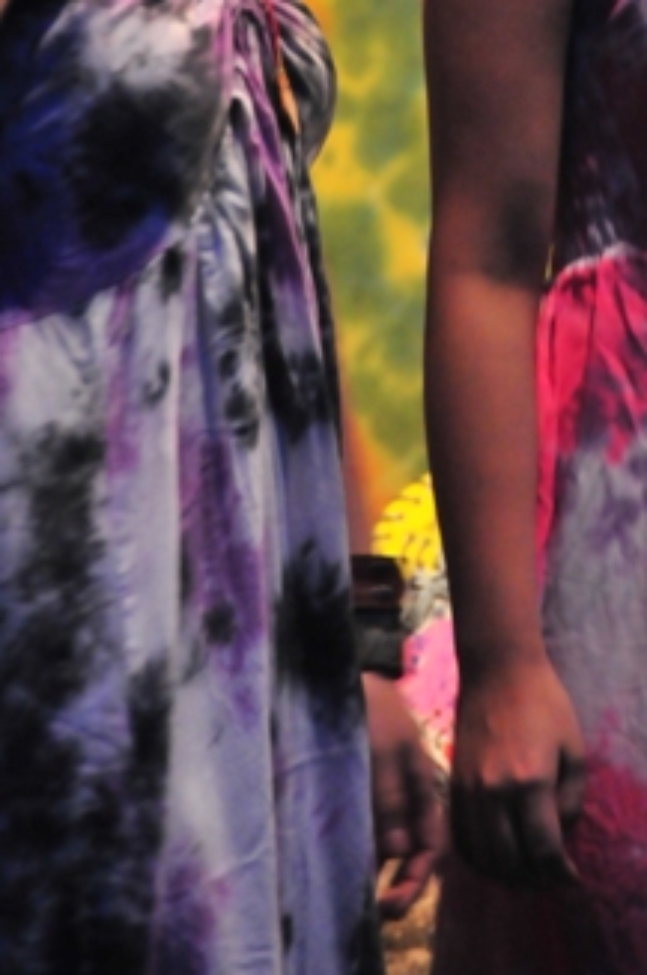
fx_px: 15874
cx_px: 544
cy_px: 54
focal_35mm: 587
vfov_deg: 3.5
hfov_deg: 2.3
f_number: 5.6
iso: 2000
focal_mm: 200
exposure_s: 1/40
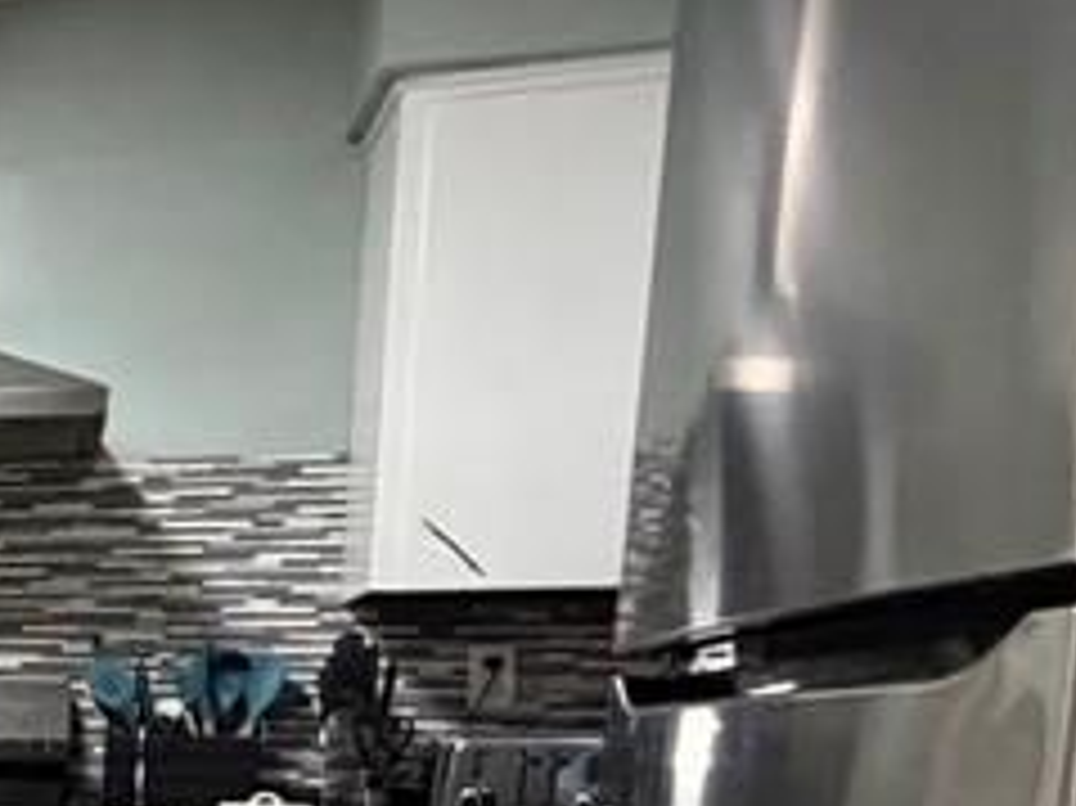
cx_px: -770
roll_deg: -1.0
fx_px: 1864
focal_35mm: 60
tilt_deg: -5.2
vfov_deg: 22.9
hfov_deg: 22.3
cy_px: 896
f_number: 2.2
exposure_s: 1/60
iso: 800
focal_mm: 2.22
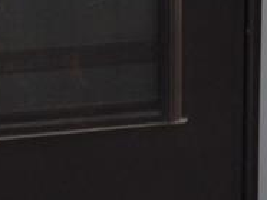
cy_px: -176
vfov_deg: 10.5
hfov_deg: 14.8
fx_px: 1017
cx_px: 254
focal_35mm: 132
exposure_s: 1/33
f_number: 3.2
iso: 200
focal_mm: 4.3
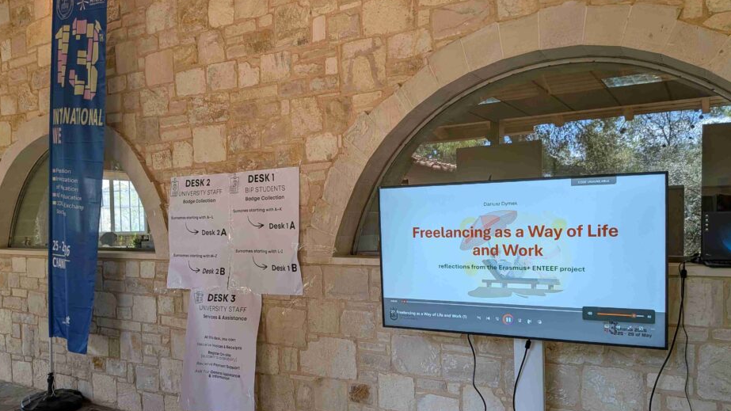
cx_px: 335
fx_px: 562
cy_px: 249
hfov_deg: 66.0
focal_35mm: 29
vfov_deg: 40.0
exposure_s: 1/122
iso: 28
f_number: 1.7
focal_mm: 4.53
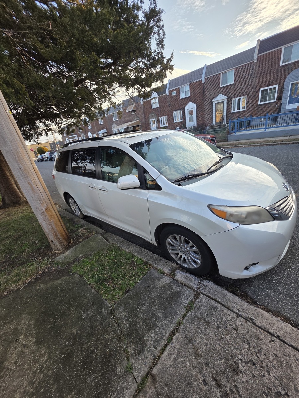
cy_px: 199
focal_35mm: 13
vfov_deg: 106.2
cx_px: 150
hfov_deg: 89.9
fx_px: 150
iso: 40
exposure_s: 1/328
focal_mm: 2.2
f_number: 1.9
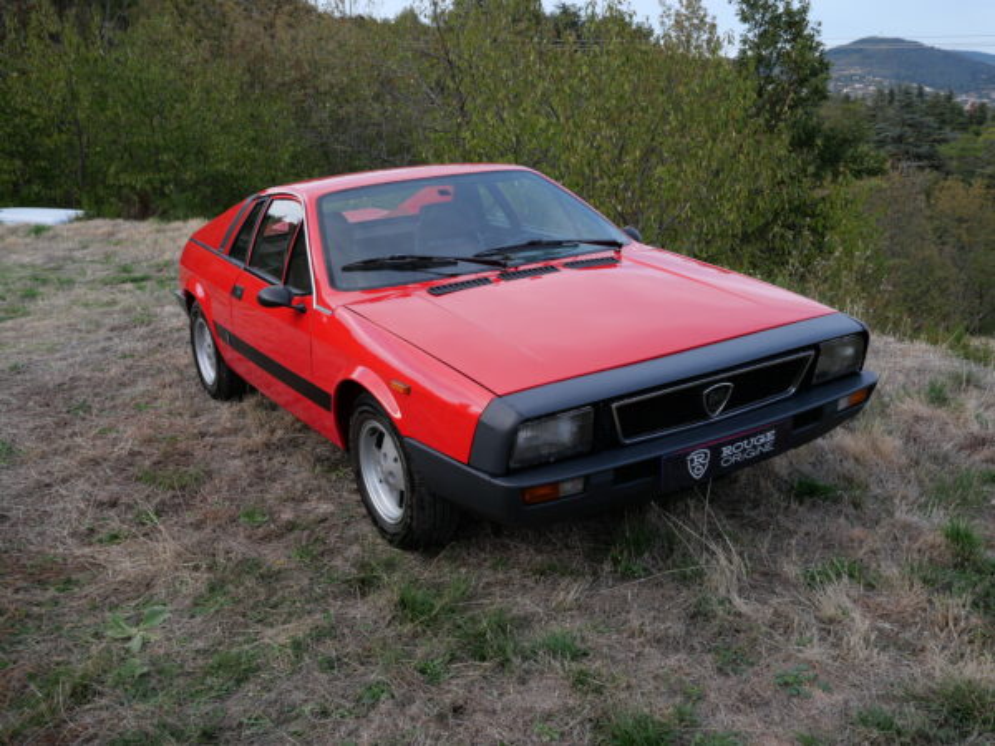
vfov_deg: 41.8
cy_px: 373
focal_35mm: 34
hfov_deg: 54.0
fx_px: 977
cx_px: 498
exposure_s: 1/160
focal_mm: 17
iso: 200
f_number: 5
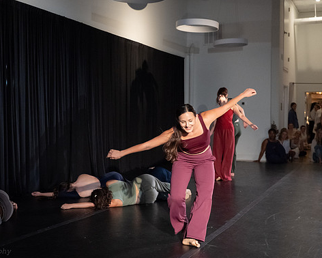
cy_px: 116
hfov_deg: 36.0
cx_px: 153
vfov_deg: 29.1
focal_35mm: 52
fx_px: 496
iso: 6400
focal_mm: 40
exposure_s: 1/400
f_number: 3.5
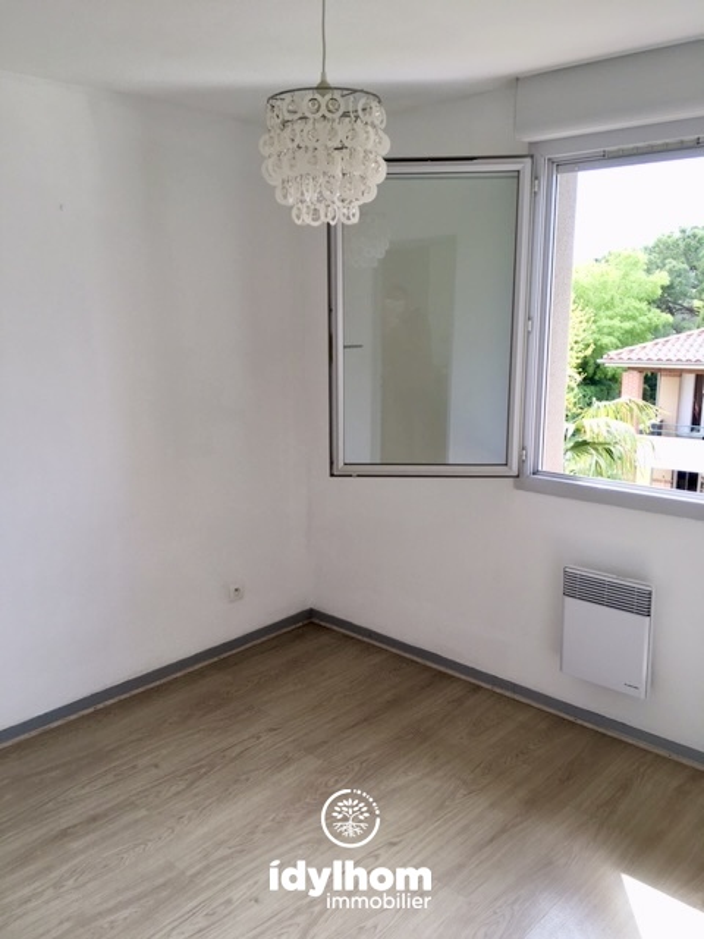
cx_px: 352
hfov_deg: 48.2
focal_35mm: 29
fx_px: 786
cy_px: 470
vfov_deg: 61.7
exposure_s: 1/114
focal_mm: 4.15
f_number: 2.2
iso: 25
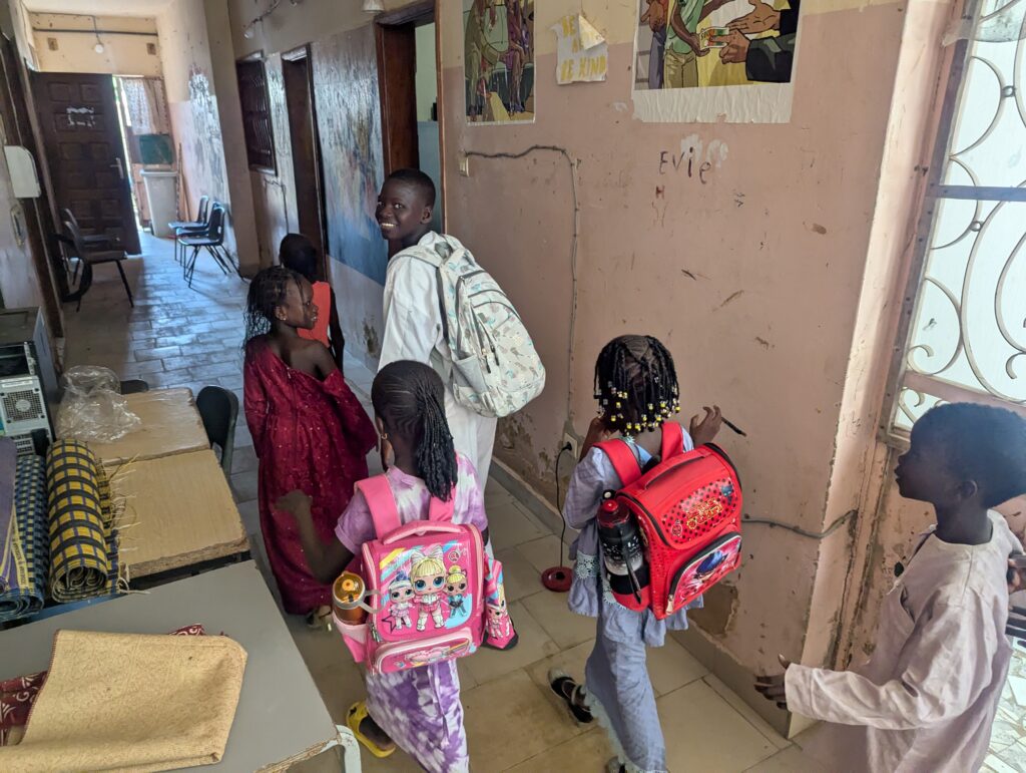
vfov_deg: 56.9
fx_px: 712
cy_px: 386
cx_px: 513
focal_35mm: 24
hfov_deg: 71.5
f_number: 1.85
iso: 419
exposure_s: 1/206
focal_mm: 6.81
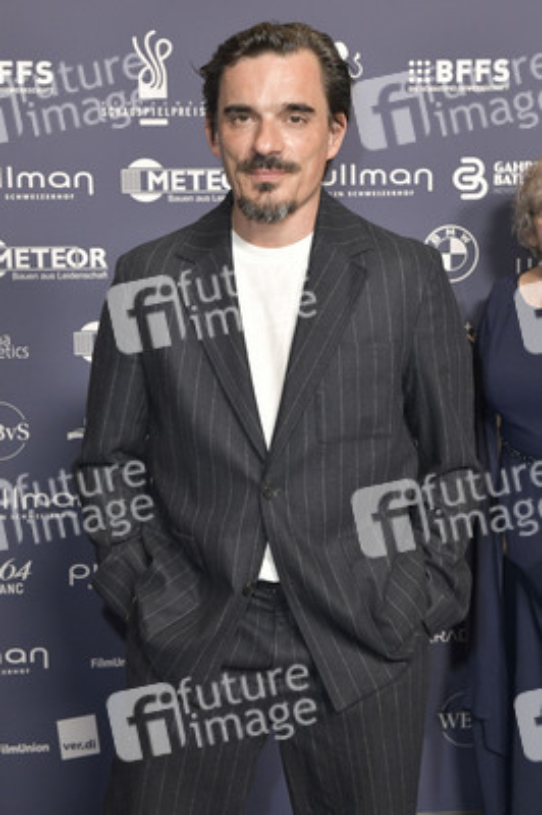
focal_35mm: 44
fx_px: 995
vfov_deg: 44.5
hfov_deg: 30.5
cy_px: 408
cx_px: 271
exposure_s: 1/250
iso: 2000
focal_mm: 44
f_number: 6.3
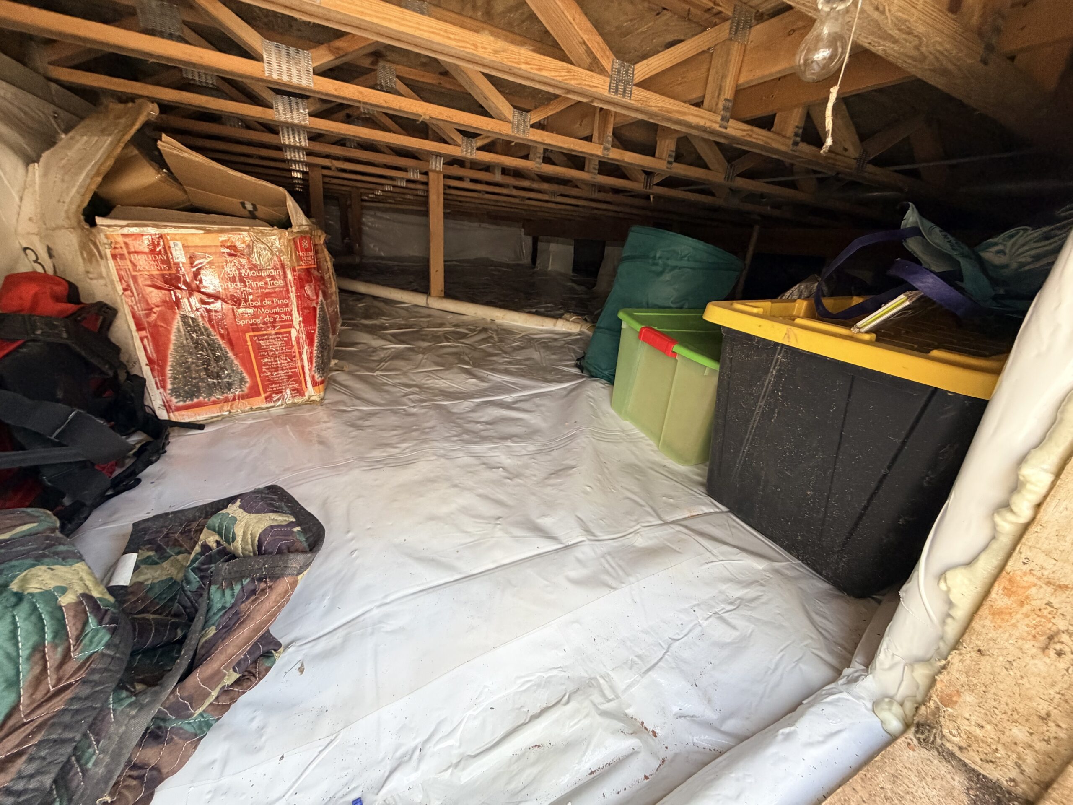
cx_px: 536
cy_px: 402
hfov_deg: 102.1
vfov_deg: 85.7
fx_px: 434
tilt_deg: -22.1
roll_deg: -5.0
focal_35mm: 14
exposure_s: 1/121
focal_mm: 2.22
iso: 320
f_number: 2.2
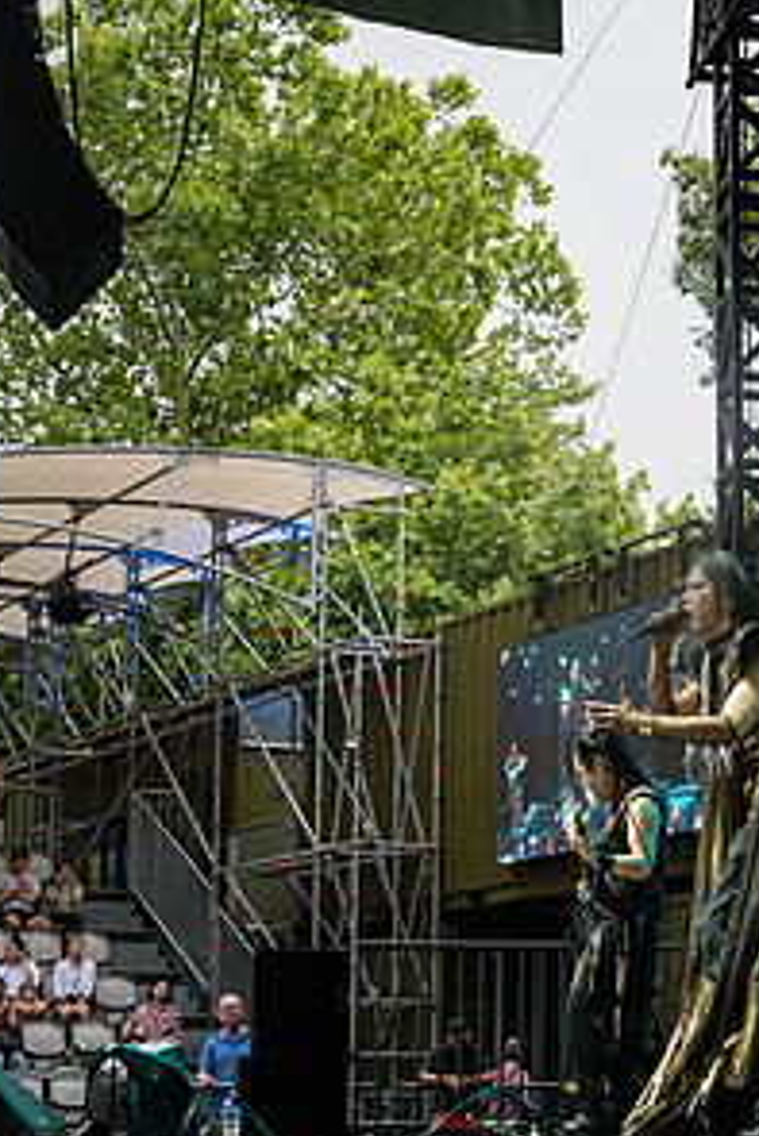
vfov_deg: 23.6
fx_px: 2716
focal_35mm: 86
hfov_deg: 15.7
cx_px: 690
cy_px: 585
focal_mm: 42
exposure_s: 1/320
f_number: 4.5
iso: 1250
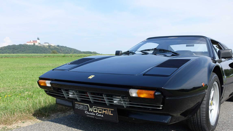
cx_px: 117
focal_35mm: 38
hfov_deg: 52.8
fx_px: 235
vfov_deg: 31.1
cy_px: 75
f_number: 4
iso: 125
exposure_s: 1/640
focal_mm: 13.34
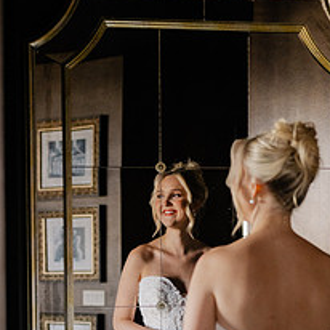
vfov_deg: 18.4
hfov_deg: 18.7
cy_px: 287
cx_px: 189
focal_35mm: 93
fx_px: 1003
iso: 1600
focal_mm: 50
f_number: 2.8
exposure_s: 1/160
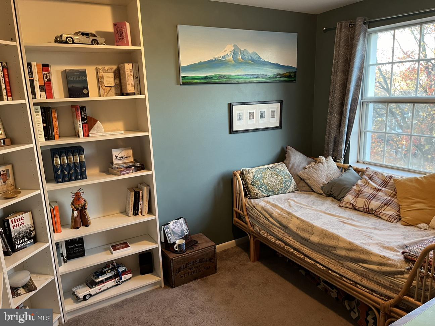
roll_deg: +2.0
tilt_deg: -11.4
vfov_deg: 53.1
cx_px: 218
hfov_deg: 67.3
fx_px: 327
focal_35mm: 26
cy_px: 163
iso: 200
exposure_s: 1/60
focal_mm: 5.1
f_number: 1.6
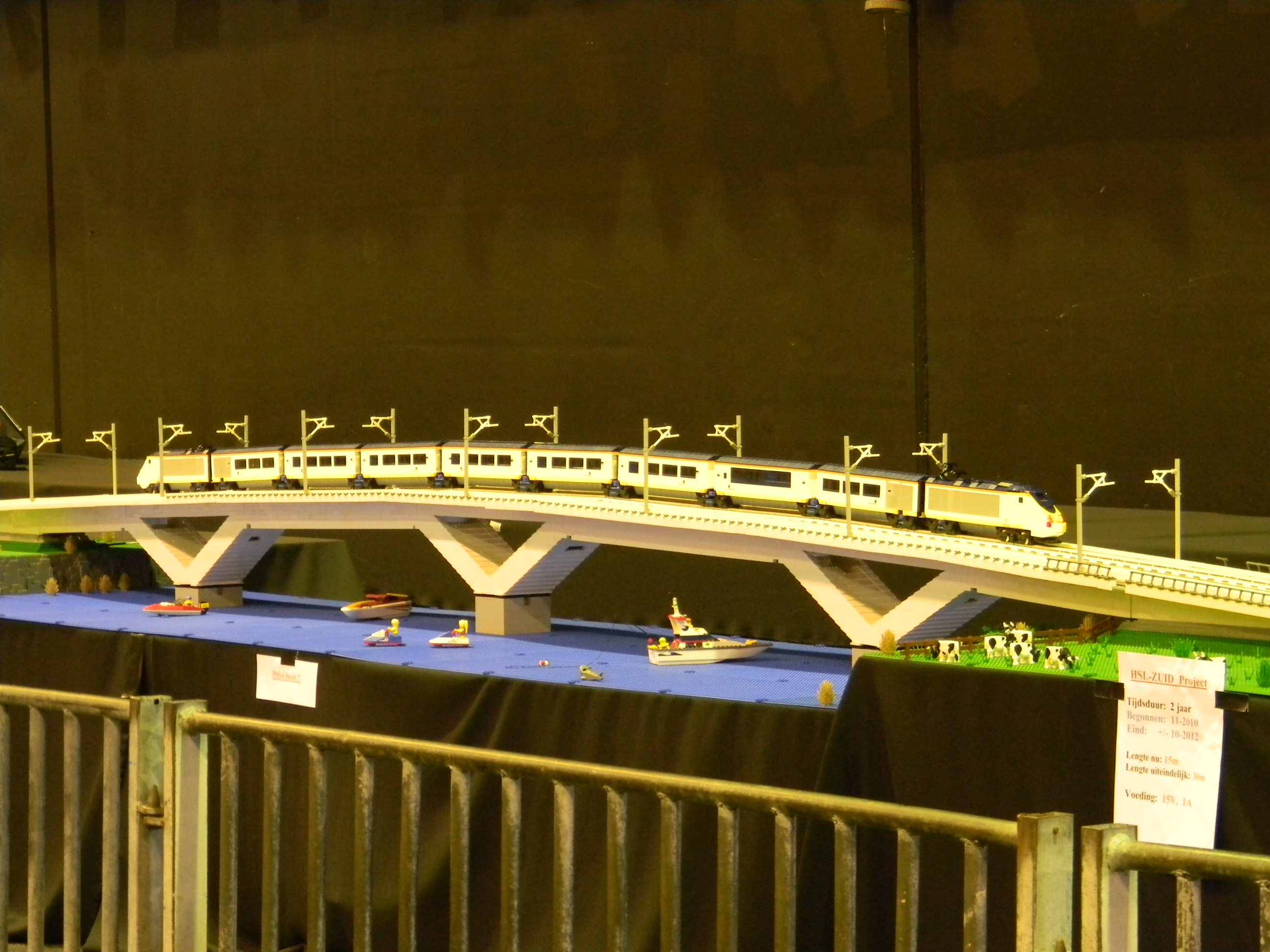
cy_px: 476
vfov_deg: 14.1
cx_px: 635
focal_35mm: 105
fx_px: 3852
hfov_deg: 18.7
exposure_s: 1/2.6
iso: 400
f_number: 4.7
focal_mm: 19
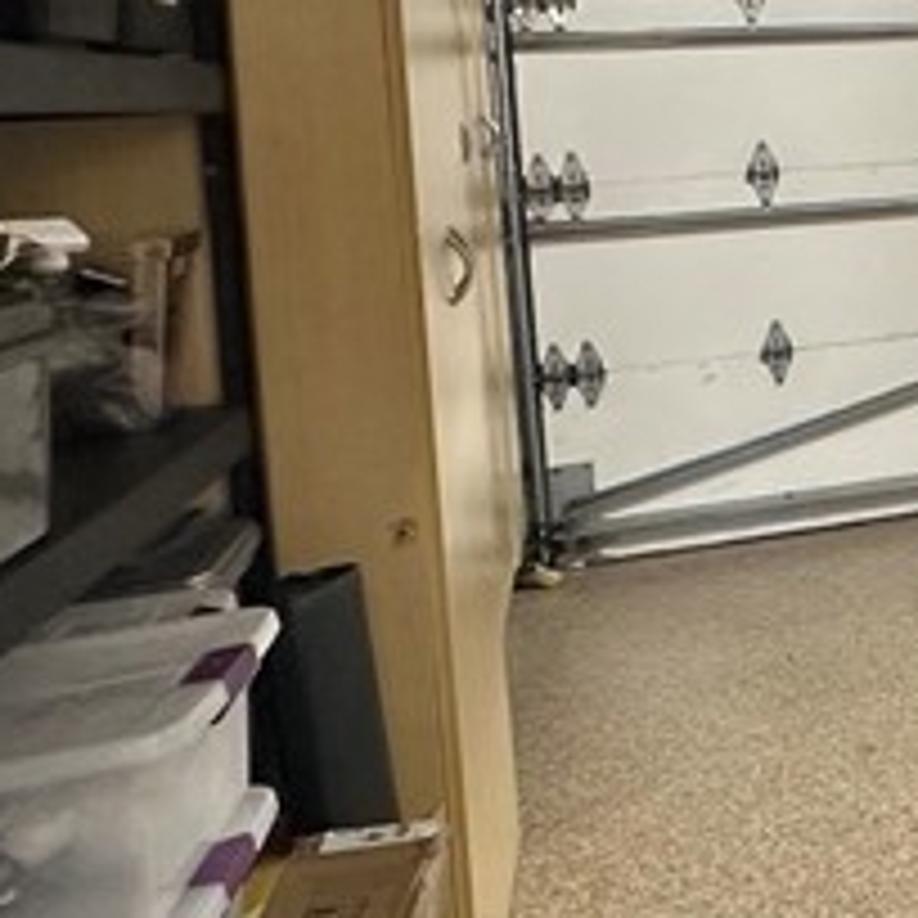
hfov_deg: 20.2
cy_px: 140
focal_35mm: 62
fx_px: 1860
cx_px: 1634
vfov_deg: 27.0
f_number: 2.2
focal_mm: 2.22
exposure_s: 1/60
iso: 320
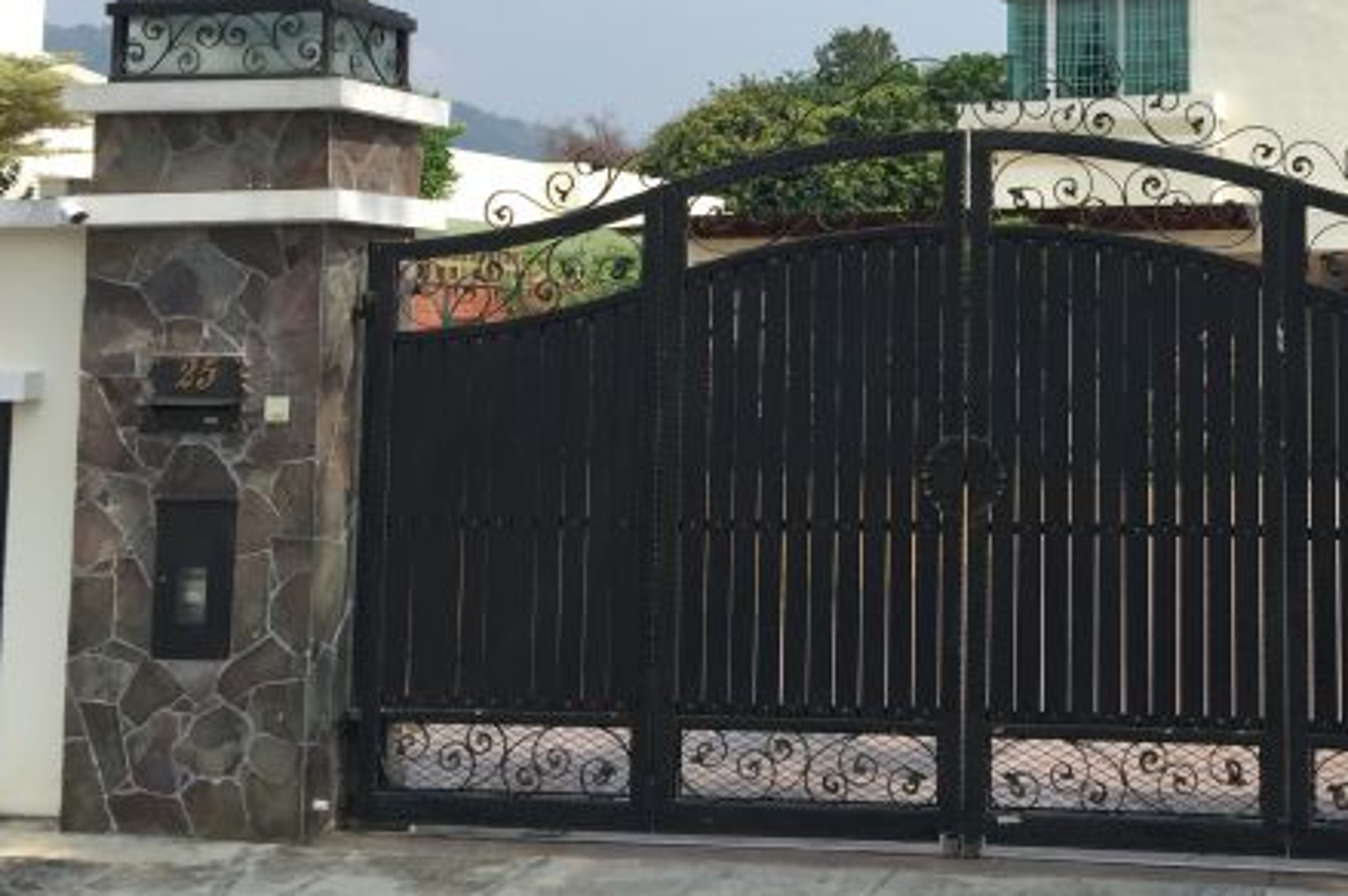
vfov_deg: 24.2
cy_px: 184
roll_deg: -2.5
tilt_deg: +7.4
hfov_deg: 35.0
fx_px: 2058
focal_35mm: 55
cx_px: 1105
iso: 32
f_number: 2.2
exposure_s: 1/1319
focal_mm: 4.15
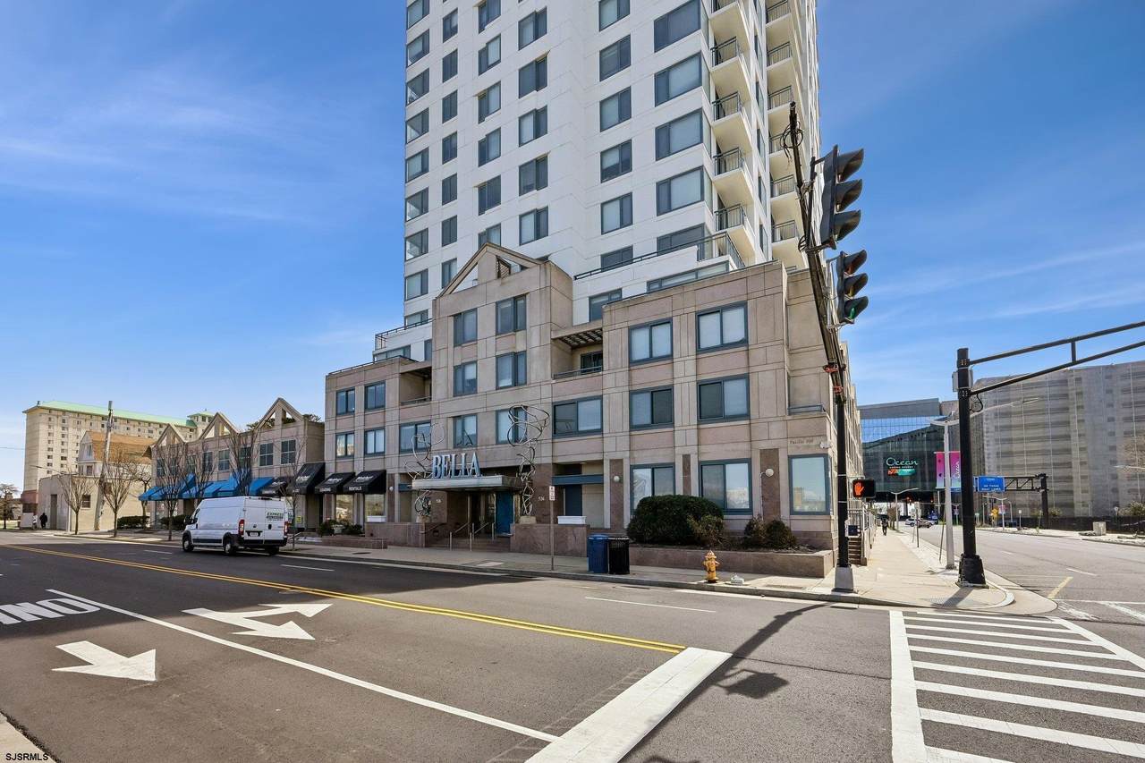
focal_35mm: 14
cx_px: 572
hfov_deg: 104.3
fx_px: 445
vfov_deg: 81.2
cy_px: 382
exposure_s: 1/640
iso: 400
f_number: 11
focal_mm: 14
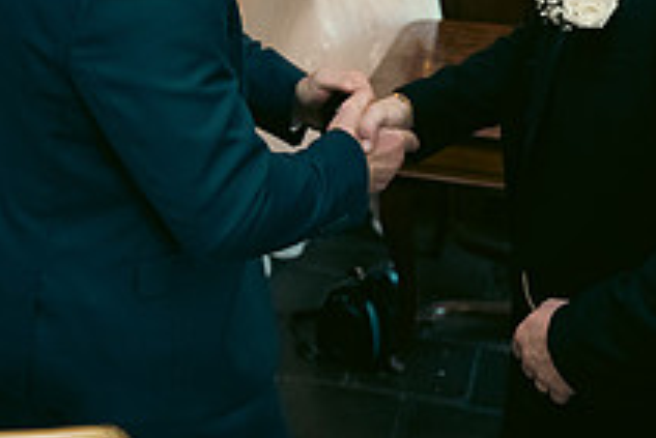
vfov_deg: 19.1
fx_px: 1203
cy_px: -126
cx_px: 277
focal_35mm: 66
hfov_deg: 30.4
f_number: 3.5
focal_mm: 24
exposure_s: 1/160
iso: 1250
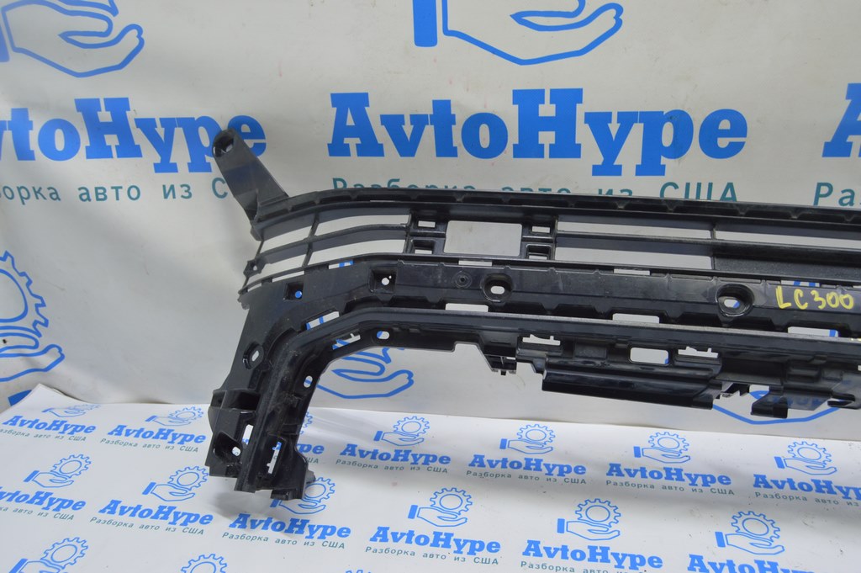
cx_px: 430
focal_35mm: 30
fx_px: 717
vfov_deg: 43.5
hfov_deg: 62.0
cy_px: 286
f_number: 5.6
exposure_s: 1/20
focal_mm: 20
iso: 400
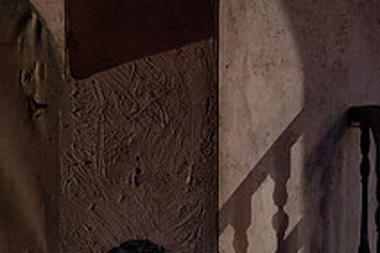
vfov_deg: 2.5
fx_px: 5769
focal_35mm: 547
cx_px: -20
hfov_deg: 3.8
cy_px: 317
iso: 3200
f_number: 7.1
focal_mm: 200
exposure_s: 1/250
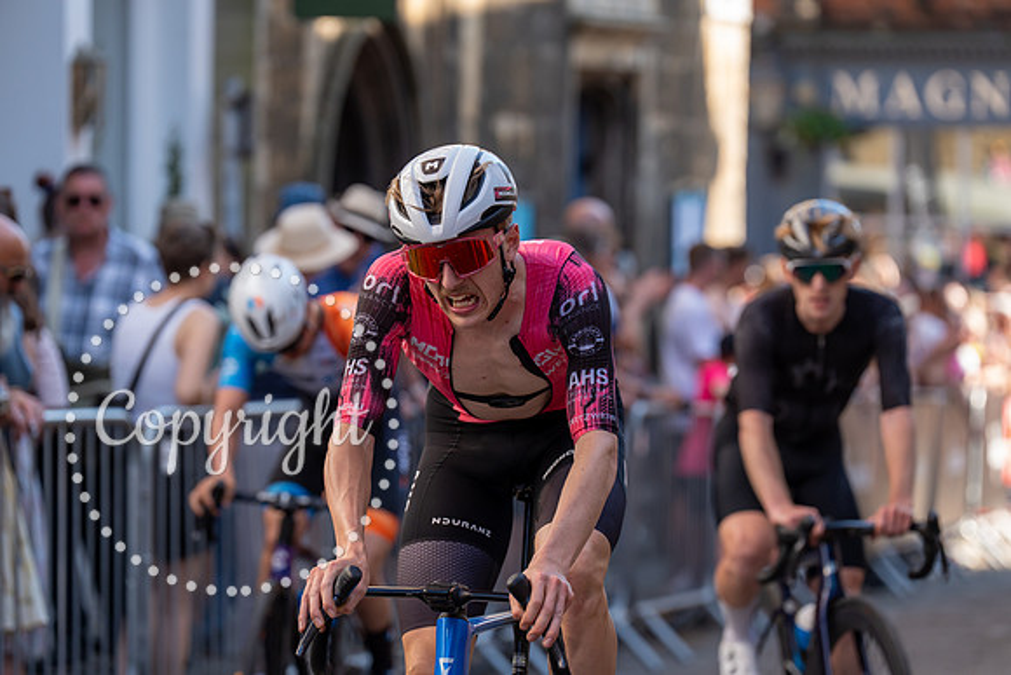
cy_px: 338
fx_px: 4944
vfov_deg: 7.8
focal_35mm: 176
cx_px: 506
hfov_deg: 11.7
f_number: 4
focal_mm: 176
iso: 640
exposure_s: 1/1000
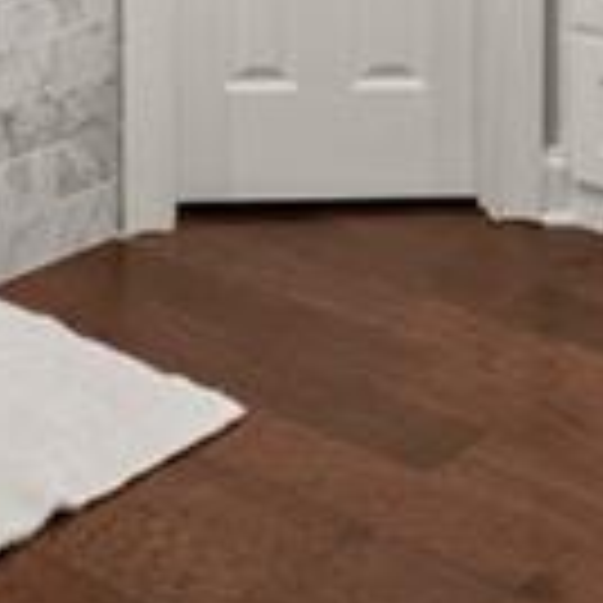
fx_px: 1793
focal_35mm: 91
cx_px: 117
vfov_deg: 16.0
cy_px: -502
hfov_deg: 18.9
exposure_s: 1/2.5
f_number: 7.1
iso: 640
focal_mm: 14
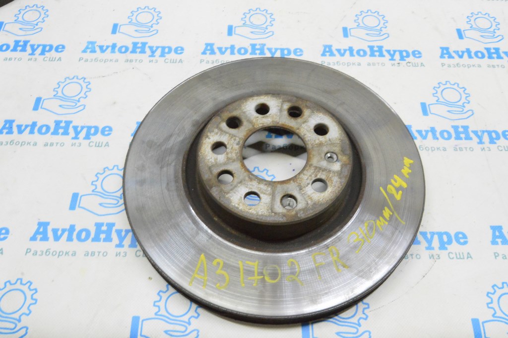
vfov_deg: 39.9
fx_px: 465
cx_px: 254
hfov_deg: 57.3
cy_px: 169
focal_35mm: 33
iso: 6400
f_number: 20
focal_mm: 22
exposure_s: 1/15
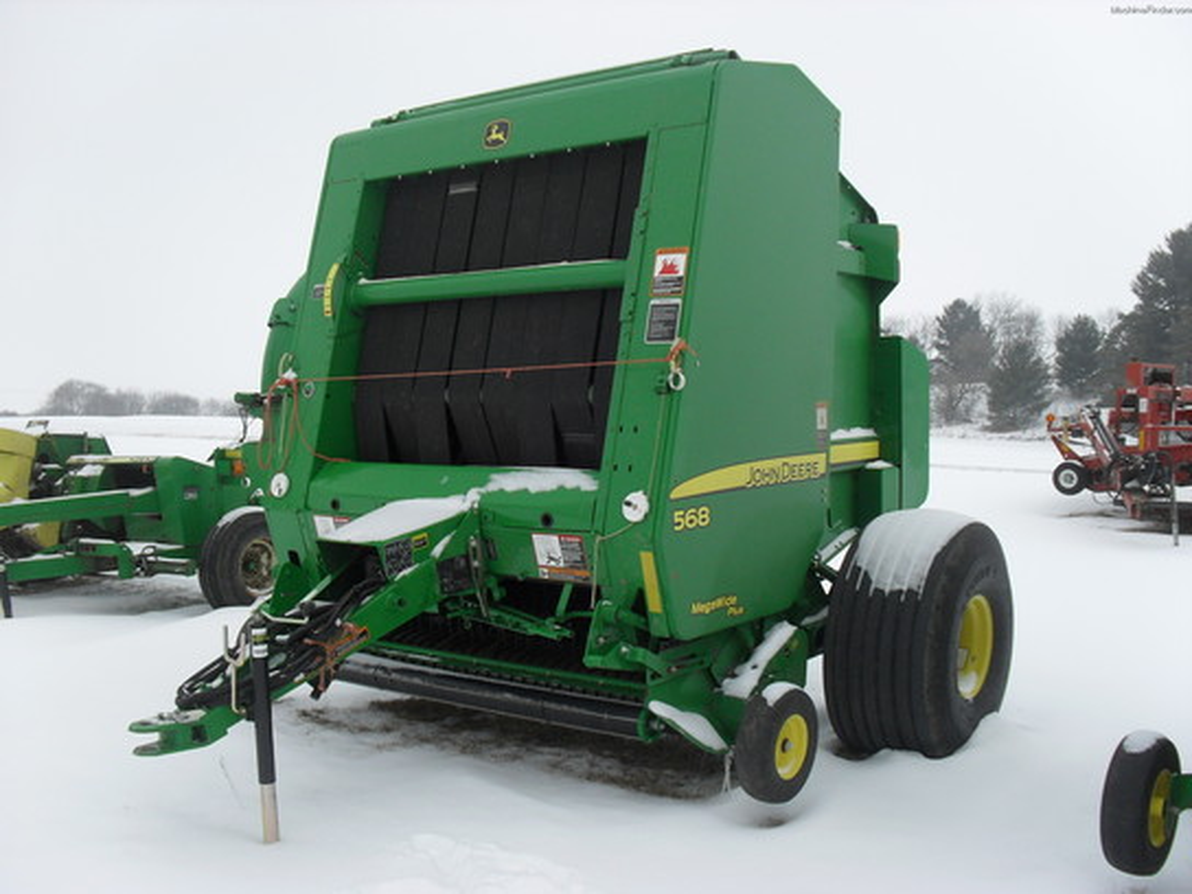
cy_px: 447
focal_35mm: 35
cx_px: 596
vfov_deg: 40.7
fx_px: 1205
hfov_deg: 52.6
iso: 100
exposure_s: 1/350
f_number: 3.2
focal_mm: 6.3
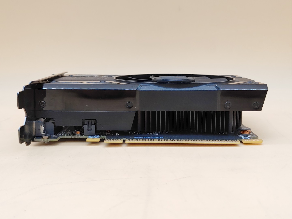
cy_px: 110
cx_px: 146
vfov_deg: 35.1
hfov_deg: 45.8
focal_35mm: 41
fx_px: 346
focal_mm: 4.36
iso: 50
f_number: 1.8
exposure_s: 1/120
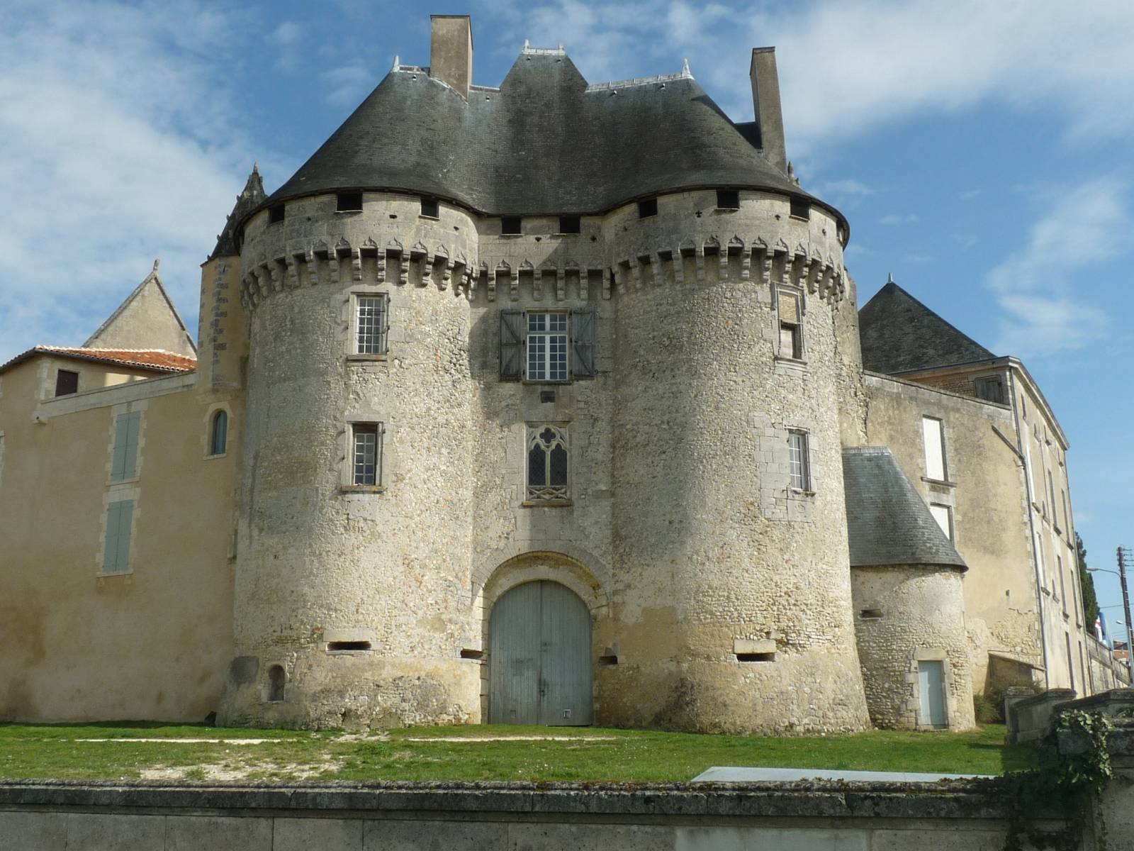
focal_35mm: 38
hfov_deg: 49.0
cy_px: 426
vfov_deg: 37.7
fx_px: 1245
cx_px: 567
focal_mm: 4.8
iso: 100
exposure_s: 1/500
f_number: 5.6
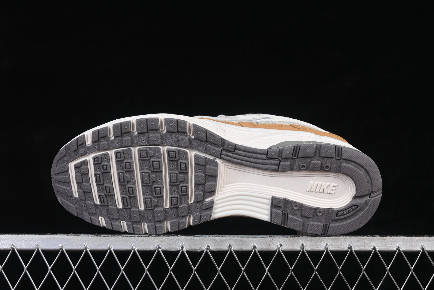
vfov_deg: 18.2
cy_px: 145
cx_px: 217
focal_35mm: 75
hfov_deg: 27.0
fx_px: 904
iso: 160
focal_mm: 50
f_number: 8
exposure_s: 1/80
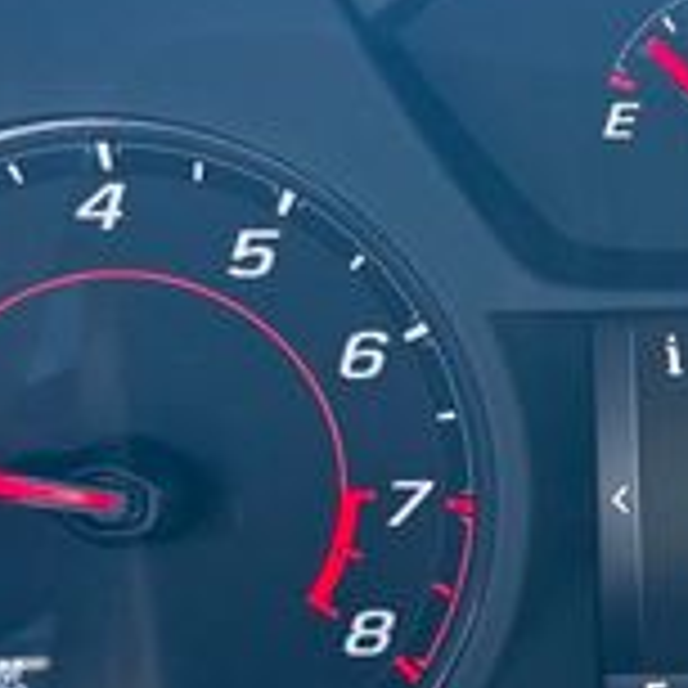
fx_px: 4003
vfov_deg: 9.8
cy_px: 585
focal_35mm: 178
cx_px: 1034
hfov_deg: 9.5
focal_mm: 6.76
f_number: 1.78
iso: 80
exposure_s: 1/121
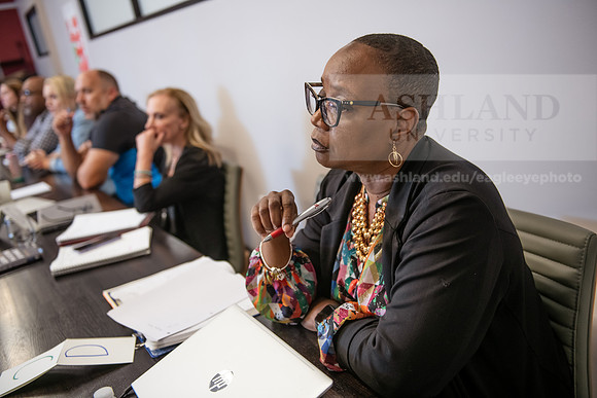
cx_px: 298
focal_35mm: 38
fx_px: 630
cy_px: 199
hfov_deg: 50.7
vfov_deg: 35.1
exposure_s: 1/160
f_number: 2.8
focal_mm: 38
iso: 800
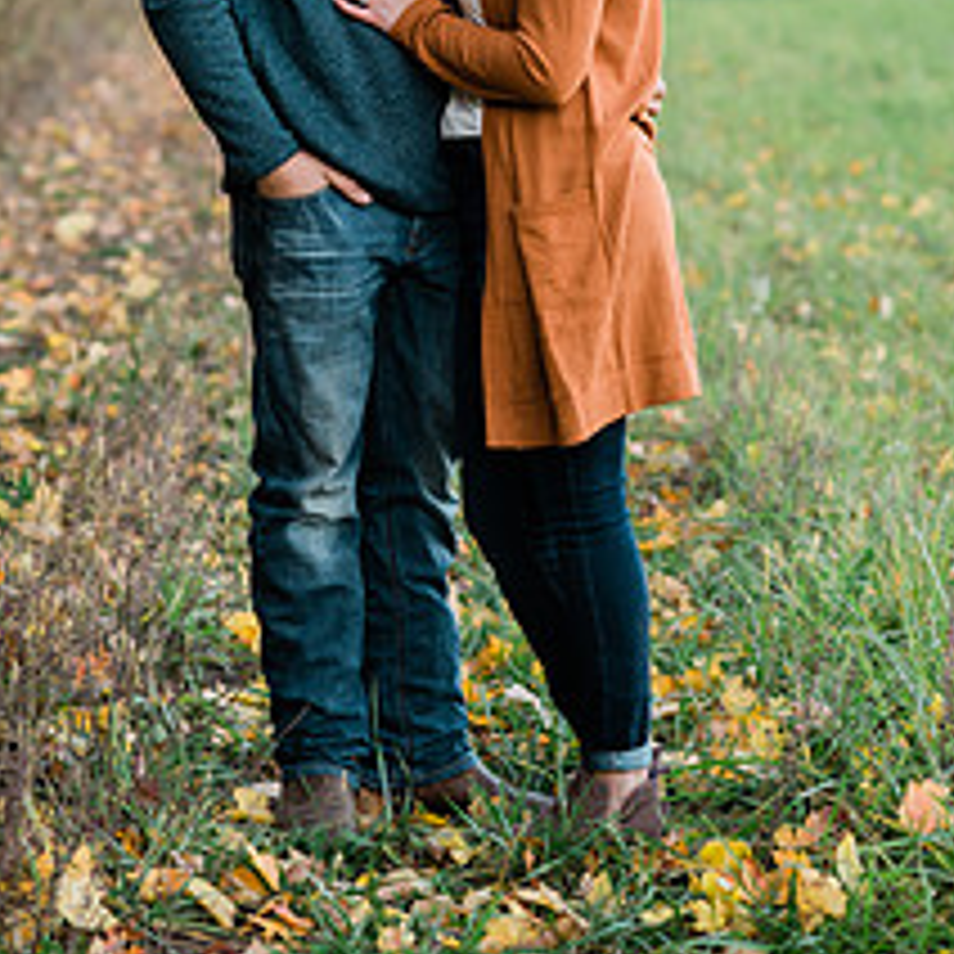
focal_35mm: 153
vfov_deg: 11.3
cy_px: 50
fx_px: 4771
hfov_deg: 11.4
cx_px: 513
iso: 320
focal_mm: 85
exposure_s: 1/200
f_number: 2.8
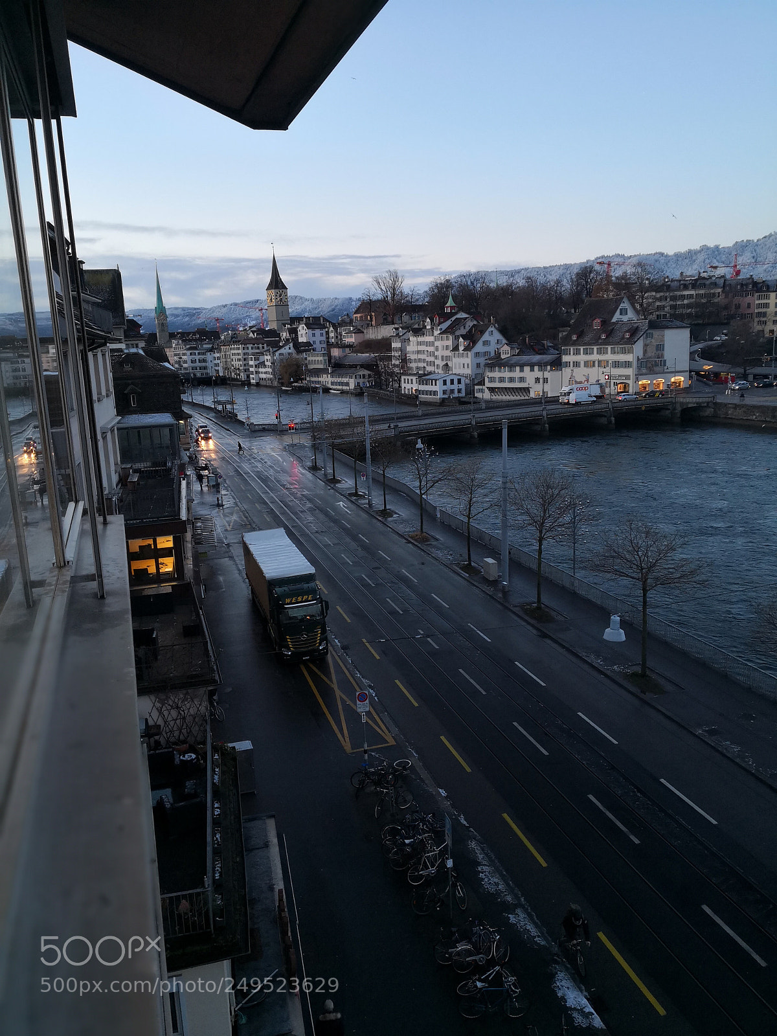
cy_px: 518
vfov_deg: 65.3
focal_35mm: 27
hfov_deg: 51.4
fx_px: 808
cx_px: 388
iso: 64
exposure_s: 1/100
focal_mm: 3.95
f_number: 4
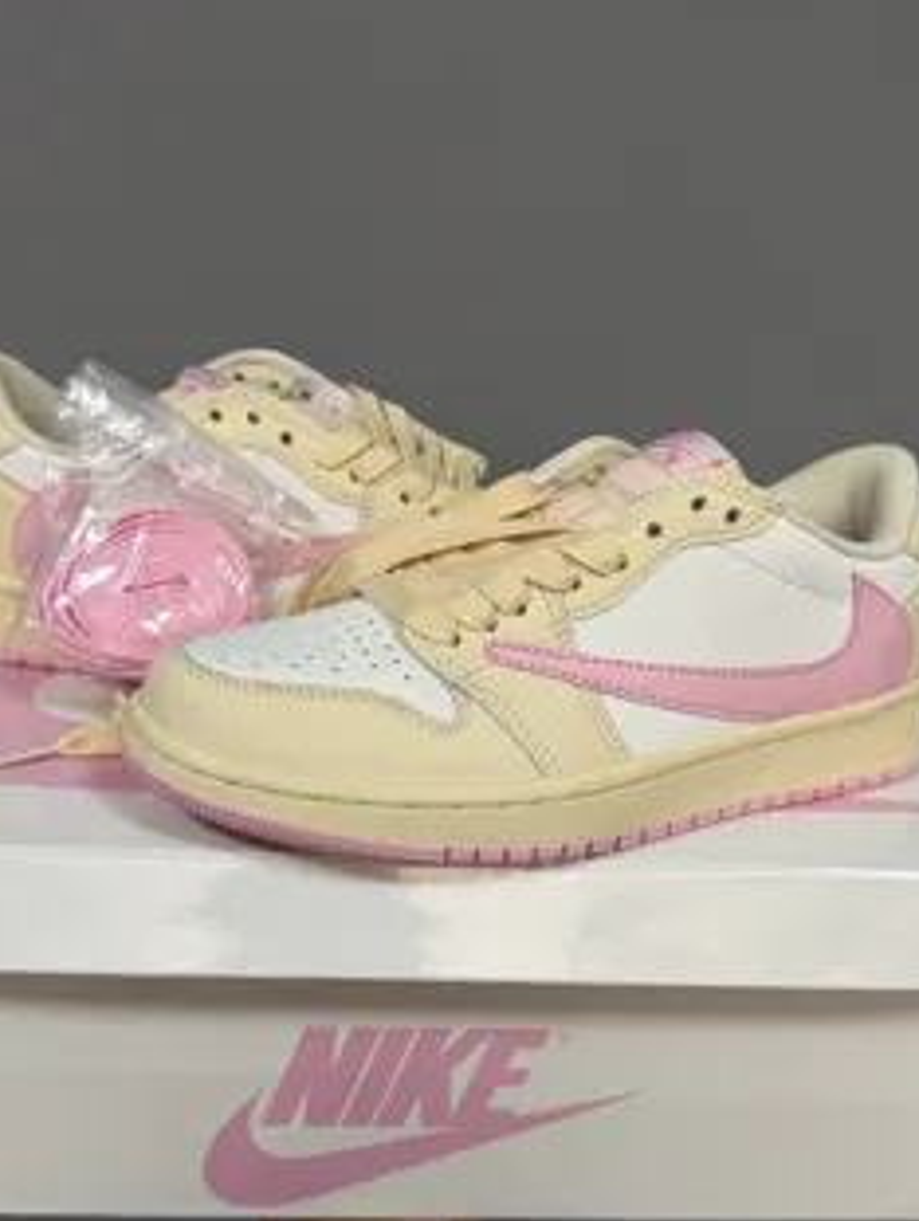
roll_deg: -0.8
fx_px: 1307
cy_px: 648
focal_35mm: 37
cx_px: 452
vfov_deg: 50.1
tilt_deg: -8.6
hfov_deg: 38.7
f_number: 1.78
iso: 125
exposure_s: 1/121
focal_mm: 6.76
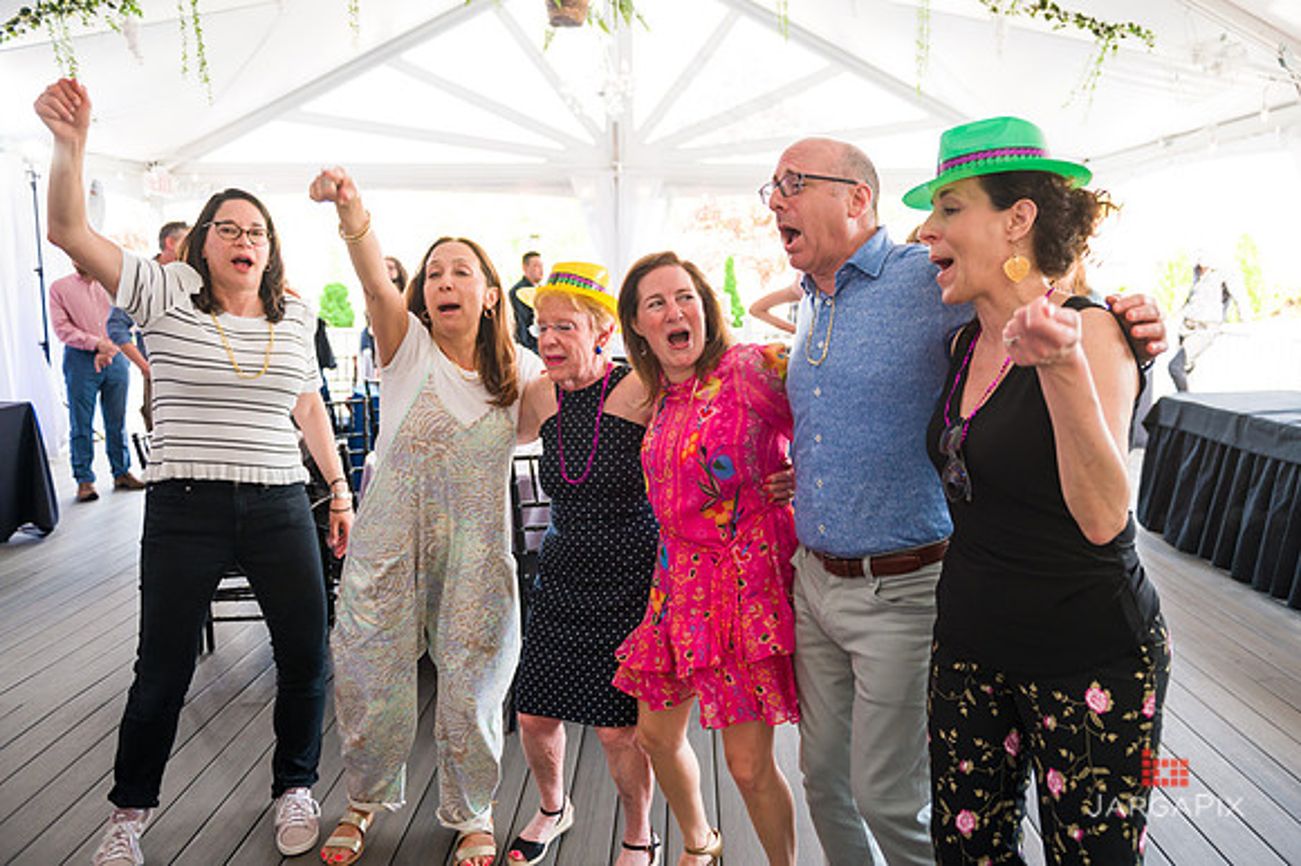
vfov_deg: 48.0
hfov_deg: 67.3
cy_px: 404
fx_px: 972
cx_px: 729
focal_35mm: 27
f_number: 3.2
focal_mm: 24
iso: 200
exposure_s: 1/200
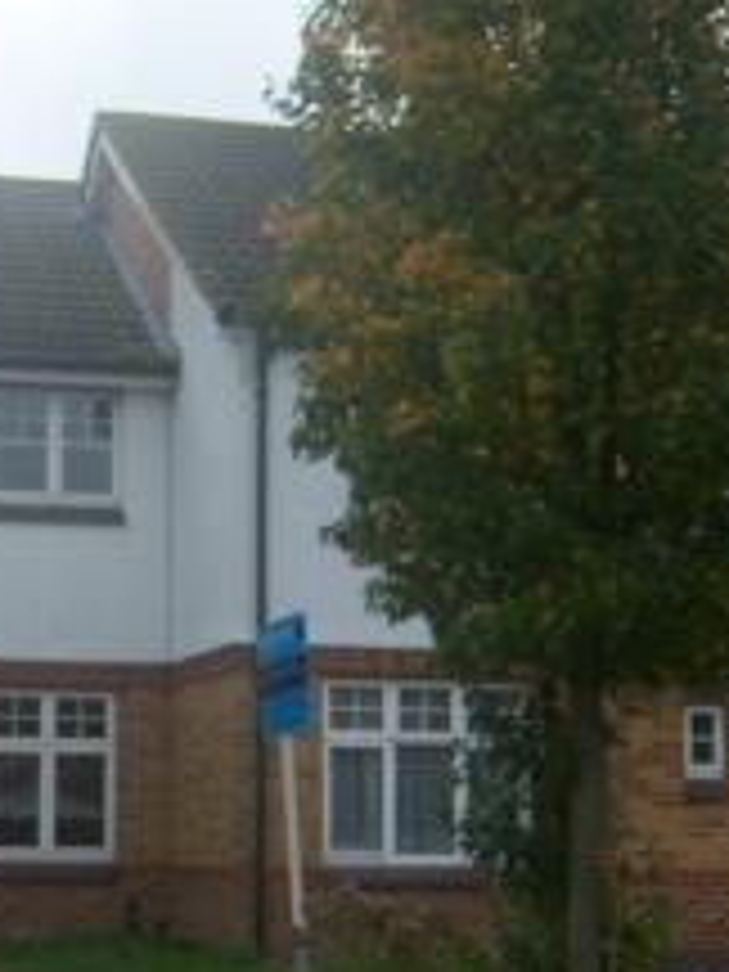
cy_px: 682
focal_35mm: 73
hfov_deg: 19.8
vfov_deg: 26.5
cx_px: 94
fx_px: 2050
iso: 80
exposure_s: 1/400
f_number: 2.8
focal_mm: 7.5
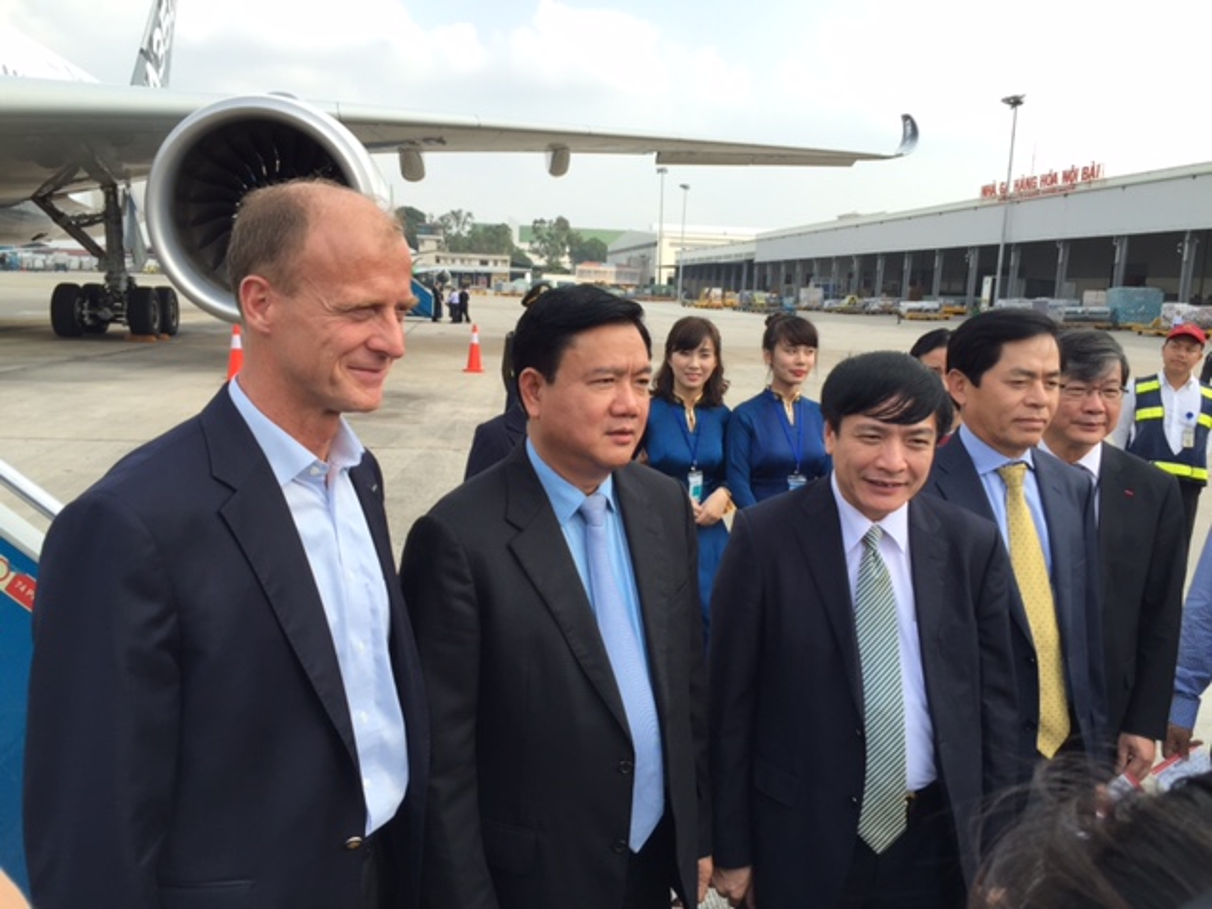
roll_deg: -3.3
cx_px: 606
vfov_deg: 48.2
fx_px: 1015
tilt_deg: -9.1
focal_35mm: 29
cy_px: 454
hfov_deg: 61.7
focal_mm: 4.15
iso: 32
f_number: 2.2
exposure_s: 1/557
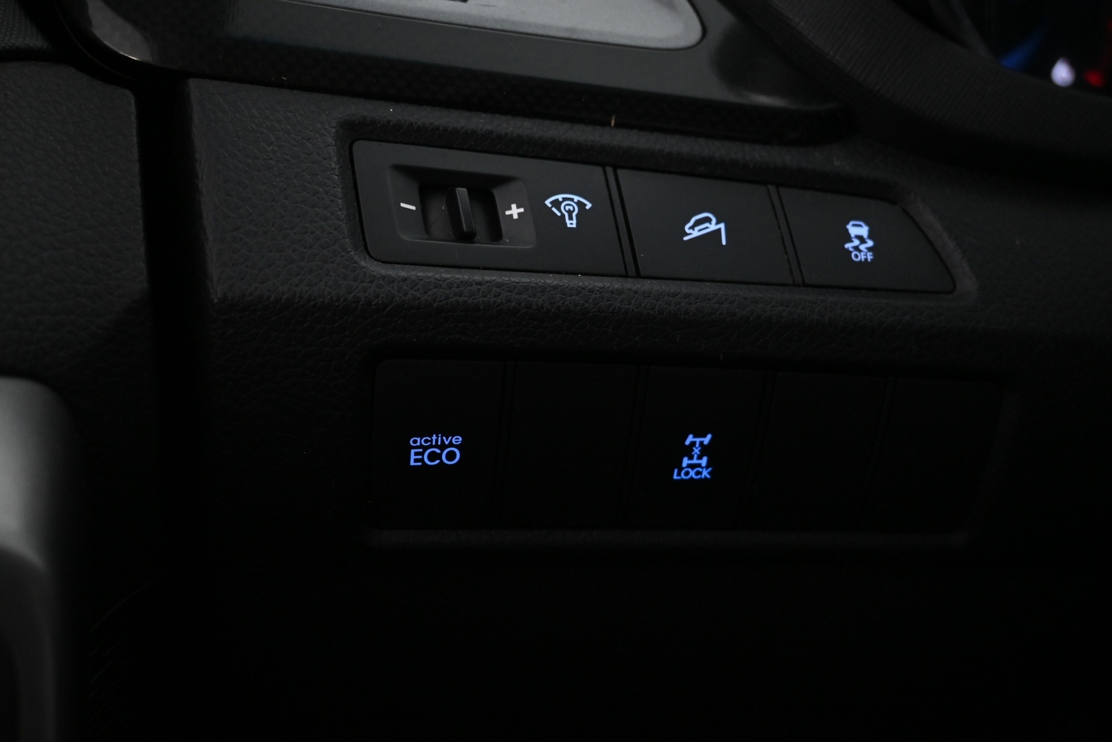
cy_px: 371
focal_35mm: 37
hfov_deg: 52.2
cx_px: 556
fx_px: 1135
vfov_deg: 36.2
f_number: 4.2
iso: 2200
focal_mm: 24.5
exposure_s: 1/40
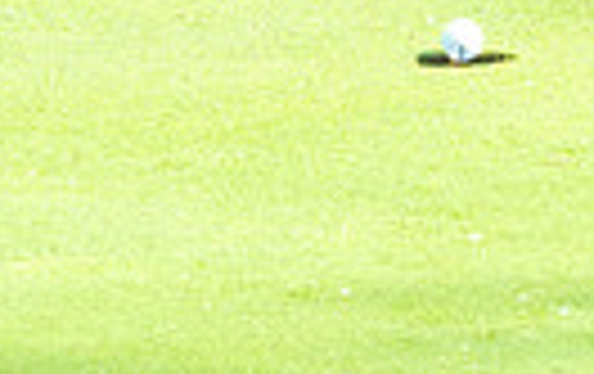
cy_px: -613
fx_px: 25313
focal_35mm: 1561
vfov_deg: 0.8
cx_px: 490
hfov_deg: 1.3
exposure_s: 1/1000
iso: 500
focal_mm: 300
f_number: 4
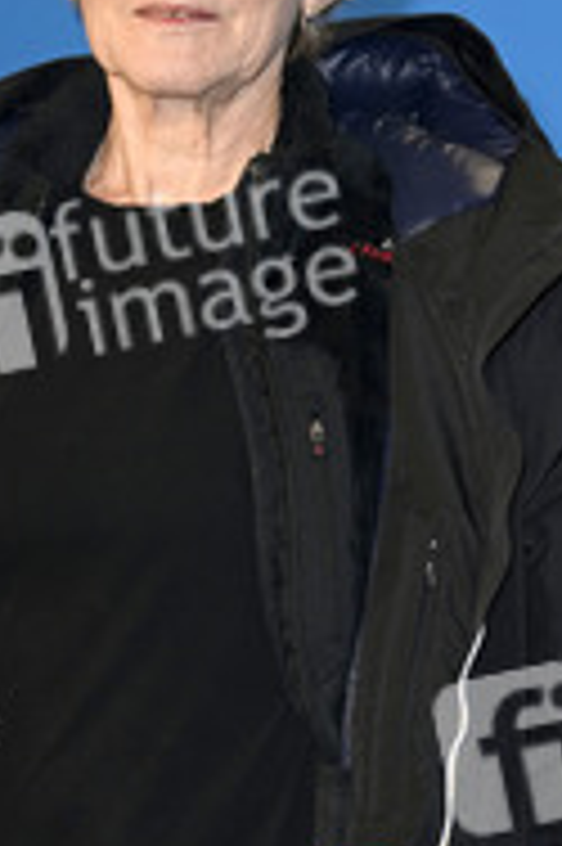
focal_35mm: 287
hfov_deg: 4.8
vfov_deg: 7.2
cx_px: 256
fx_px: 6732
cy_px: 504
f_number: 6.3
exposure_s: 1/160
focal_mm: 135
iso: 1000
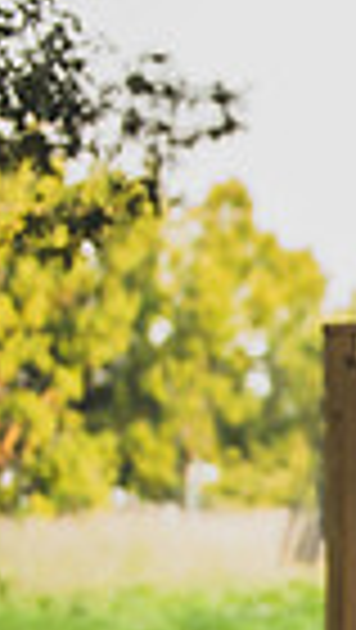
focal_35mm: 427
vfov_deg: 5.0
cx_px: 1234
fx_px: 7149
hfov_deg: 2.8
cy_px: 574
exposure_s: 1/250
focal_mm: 98
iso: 500
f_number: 2.8
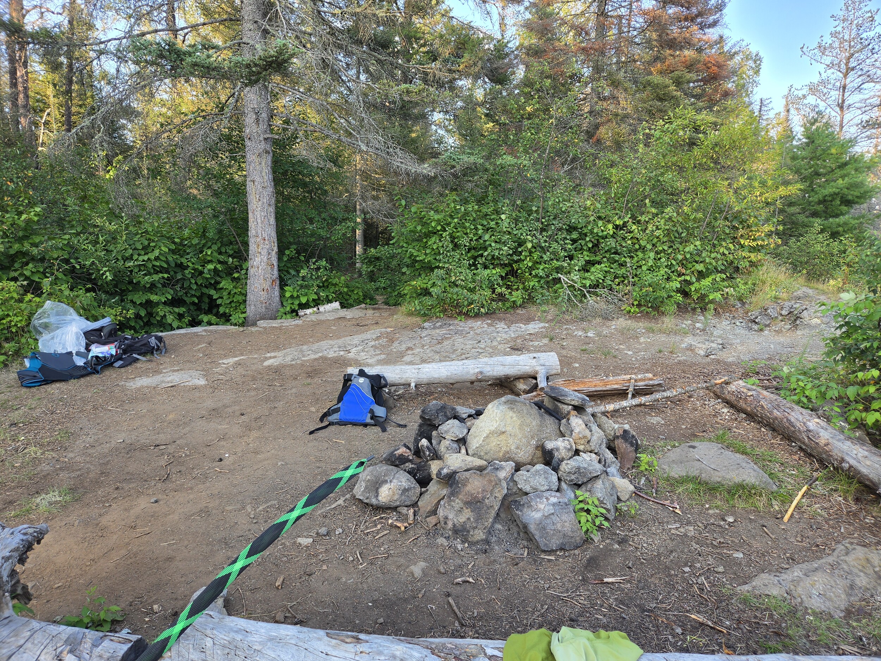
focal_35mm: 23
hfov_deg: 73.9
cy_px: 330
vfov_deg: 58.9
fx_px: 585
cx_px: 440
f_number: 1.8
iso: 50
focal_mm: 5.4
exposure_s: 1/180
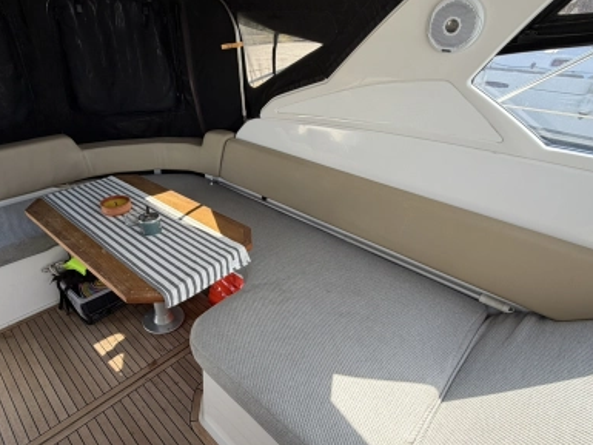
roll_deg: -1.1
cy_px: 249
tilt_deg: -32.9
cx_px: 260
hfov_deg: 81.4
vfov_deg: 65.8
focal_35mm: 20
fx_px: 343
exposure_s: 1/183
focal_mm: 2.22
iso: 40
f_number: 2.2
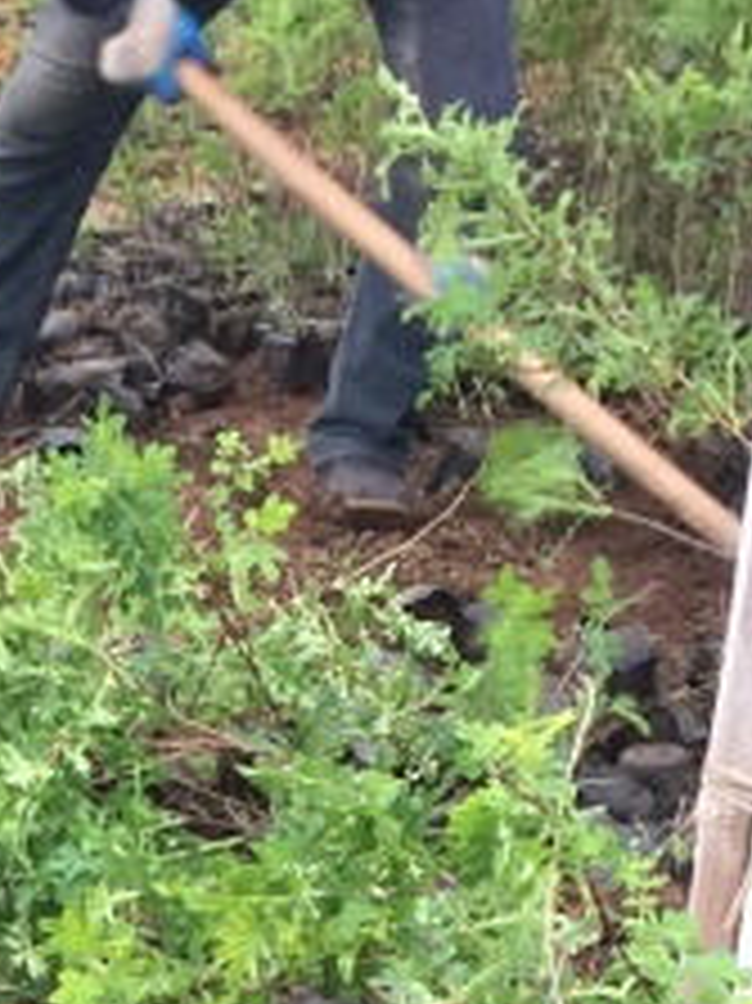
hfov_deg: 10.4
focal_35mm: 139
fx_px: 4030
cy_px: 1596
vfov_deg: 13.2
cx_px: -324
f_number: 2.2
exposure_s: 1/33
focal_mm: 4.15
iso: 32
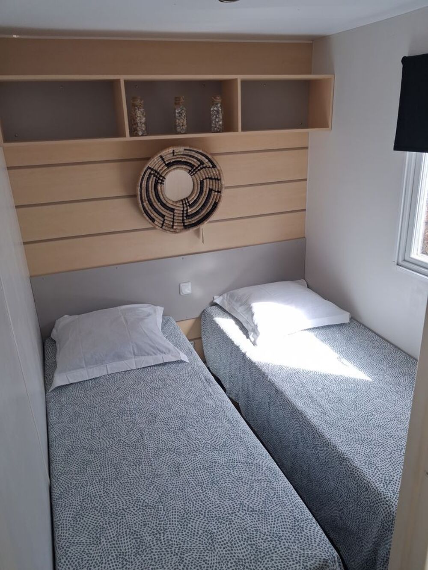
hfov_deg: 51.4
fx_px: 445
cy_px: 285
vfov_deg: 65.3
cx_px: 214
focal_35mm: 27
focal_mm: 4
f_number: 1.8
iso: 25
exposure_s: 1/100
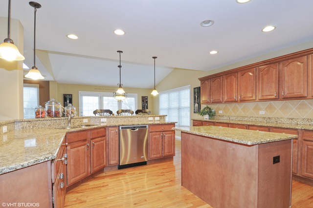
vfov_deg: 67.2
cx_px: 156
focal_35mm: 18
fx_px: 156
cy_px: 104
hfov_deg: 90.1
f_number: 8
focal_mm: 12
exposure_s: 1/5
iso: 320
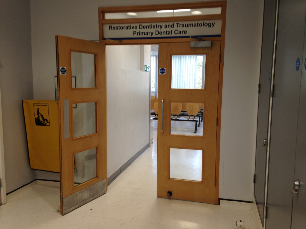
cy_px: 114
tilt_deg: -5.9
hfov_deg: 55.4
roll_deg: +1.7
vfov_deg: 42.9
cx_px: 153
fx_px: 292
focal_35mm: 33
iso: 50
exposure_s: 1/60
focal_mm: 4.12
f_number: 2.4
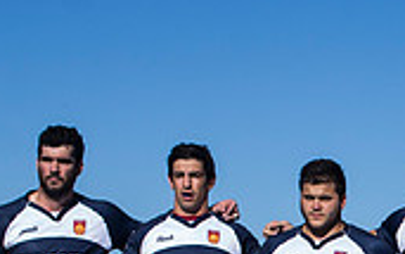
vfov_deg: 10.3
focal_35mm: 121
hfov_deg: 16.5
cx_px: 483
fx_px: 1336
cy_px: 436
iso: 400
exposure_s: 1/4000
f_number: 4.5
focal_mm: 35
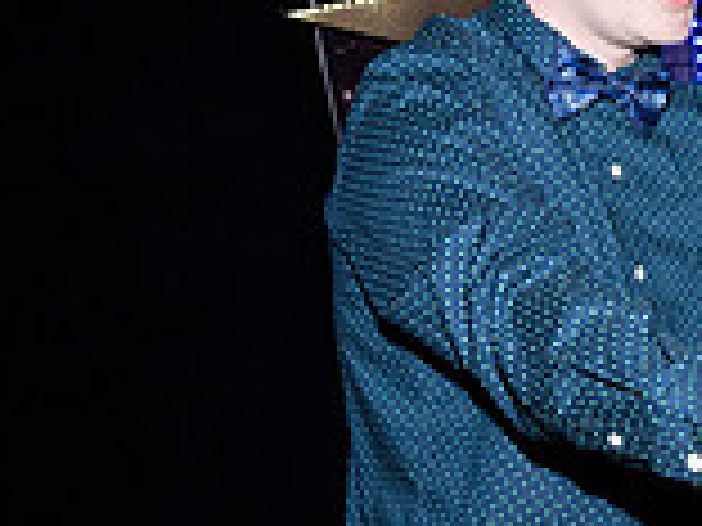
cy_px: 245
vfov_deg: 17.2
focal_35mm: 86
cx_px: 1242
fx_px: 1744
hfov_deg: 18.3
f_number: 5.6
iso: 1000
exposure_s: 1/160
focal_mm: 24
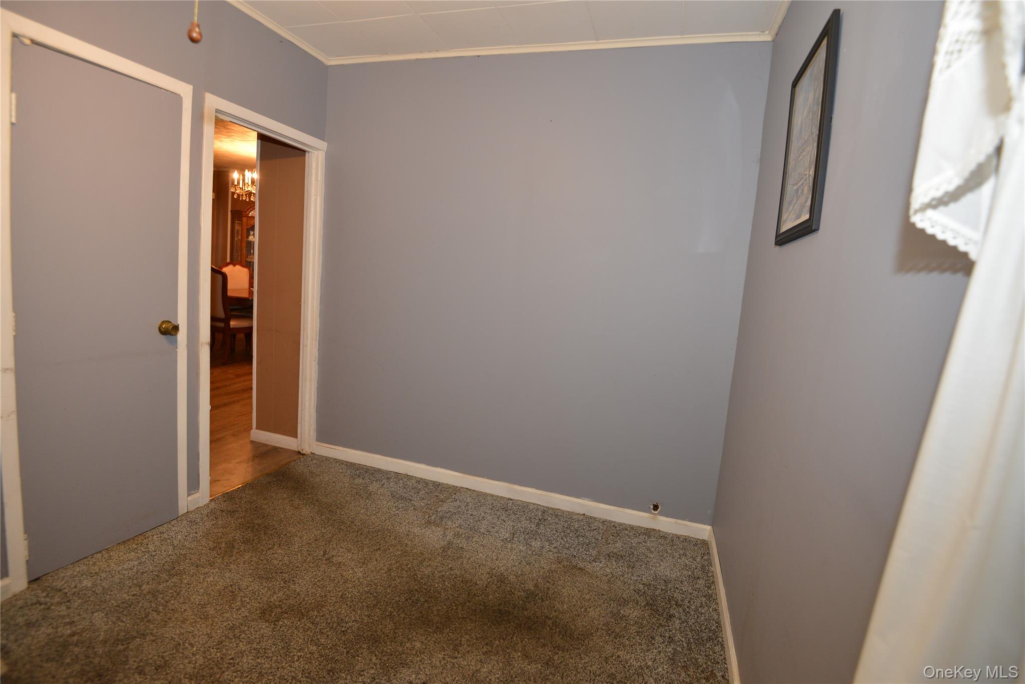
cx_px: 512
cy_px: 342
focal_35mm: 17
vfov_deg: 70.5
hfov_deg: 93.3
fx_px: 484
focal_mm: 17
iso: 800
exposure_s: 1/60
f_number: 4
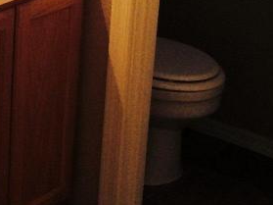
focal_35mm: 110
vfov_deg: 13.2
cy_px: -12
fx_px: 867
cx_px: -107
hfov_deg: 16.6
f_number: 2.2
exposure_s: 1/30
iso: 200
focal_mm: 4.12
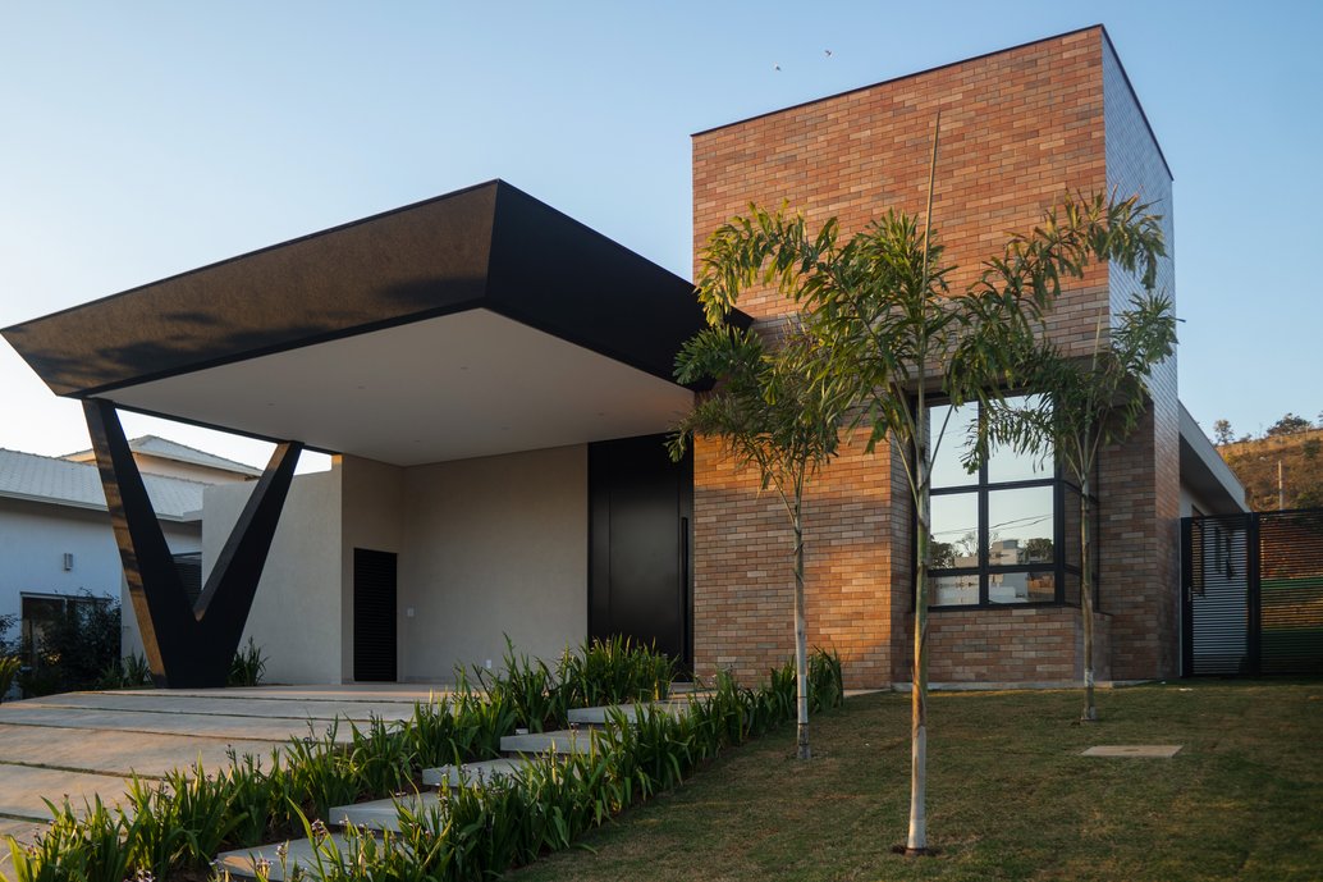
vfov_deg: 43.6
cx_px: 662
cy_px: 441
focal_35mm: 30
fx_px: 1102
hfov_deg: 61.9
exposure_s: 1/125
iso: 100
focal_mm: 20
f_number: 3.5
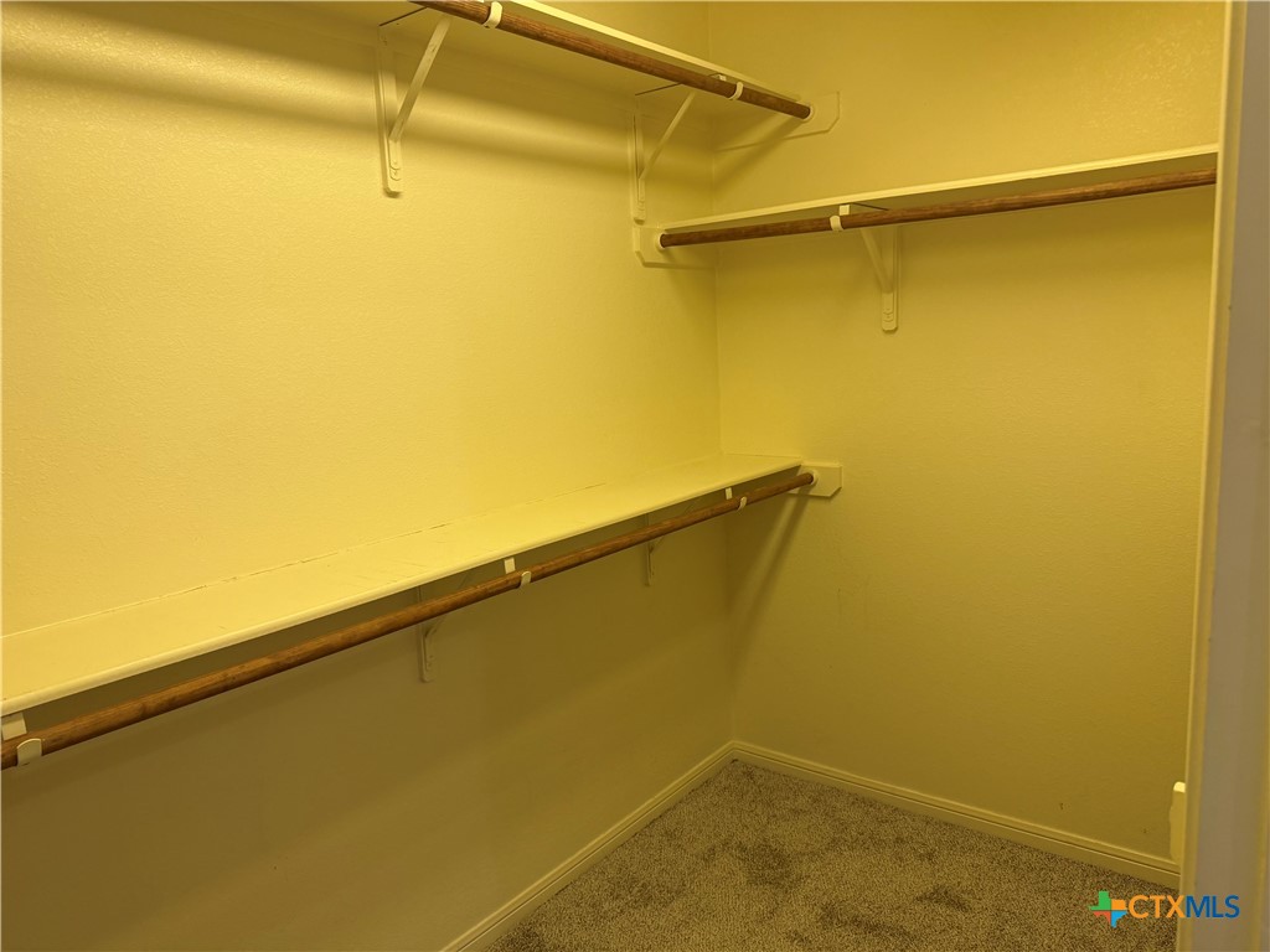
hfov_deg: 71.6
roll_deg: +3.0
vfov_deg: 56.8
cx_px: 635
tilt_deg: -8.8
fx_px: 881
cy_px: 476
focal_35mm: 24
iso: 200
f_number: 1.78
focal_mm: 6.76
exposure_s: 1/120
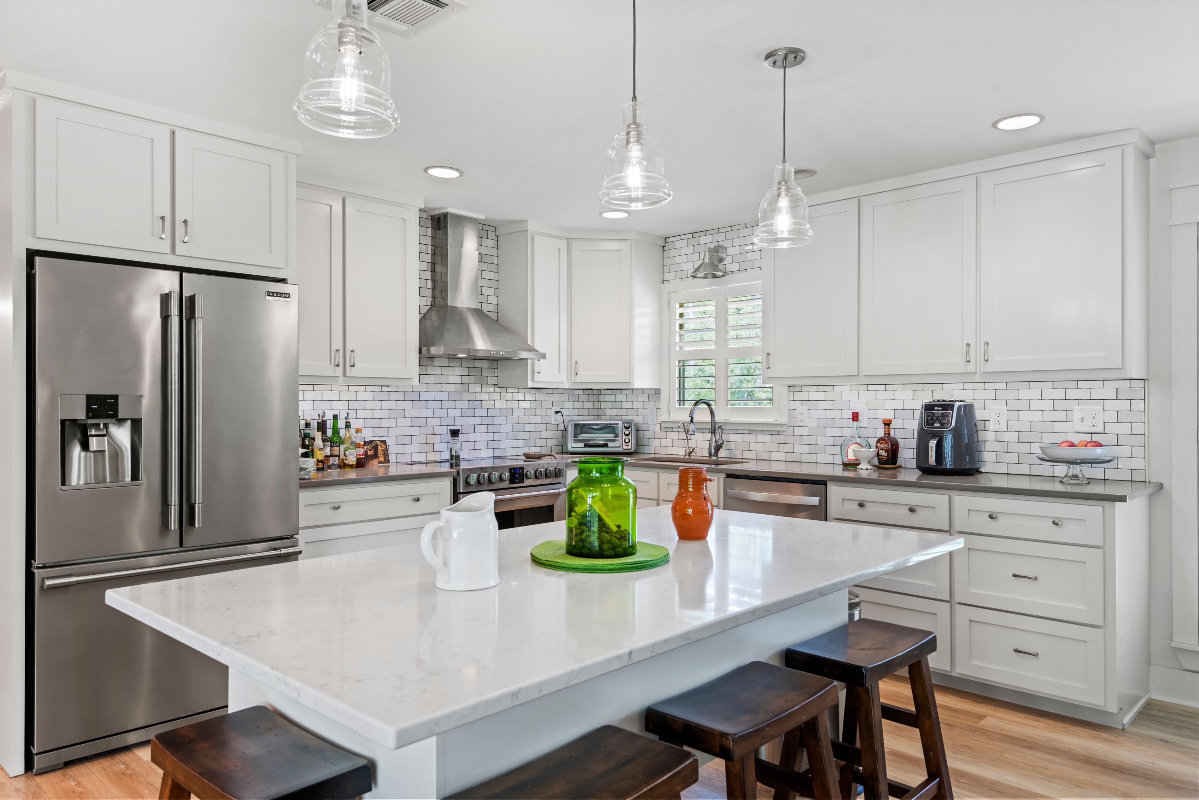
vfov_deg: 53.1
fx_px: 799
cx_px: 600
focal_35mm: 24
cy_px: 400
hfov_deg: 73.7
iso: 250
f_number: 6.3
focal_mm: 24
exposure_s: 1/6
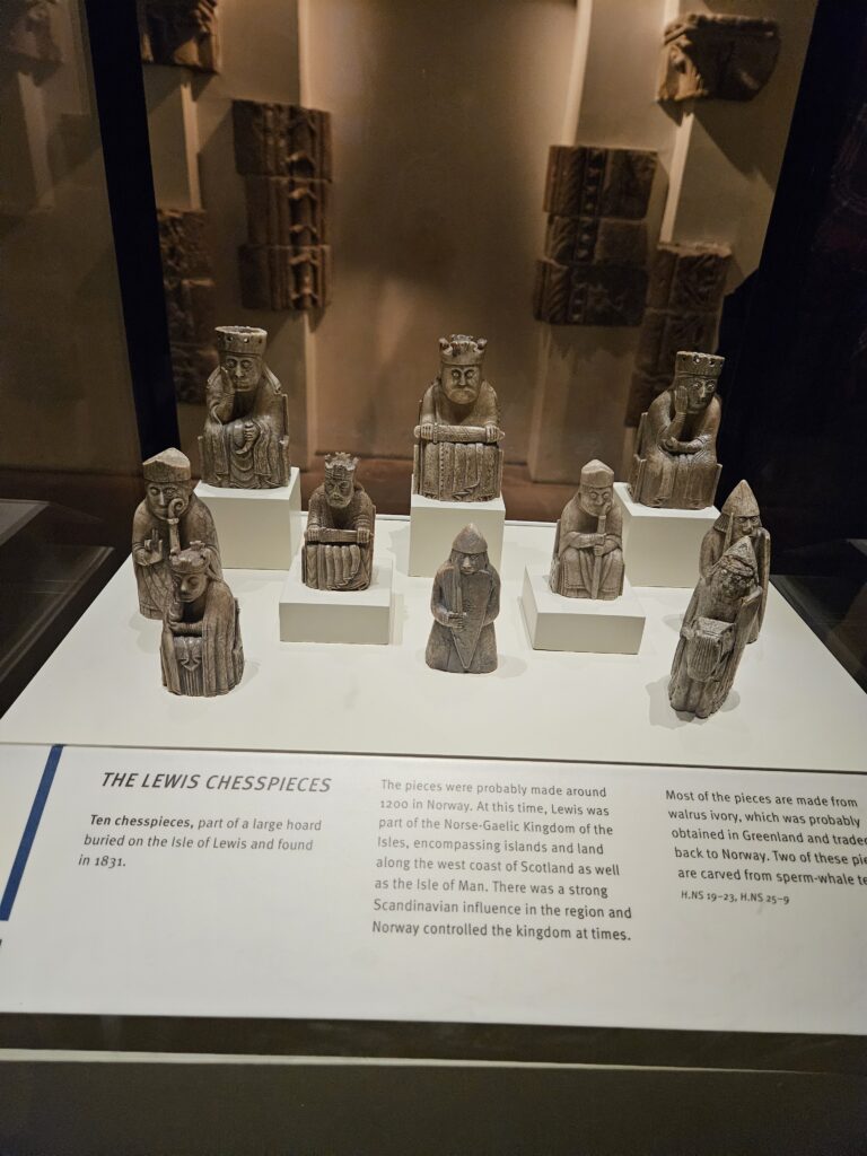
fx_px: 768
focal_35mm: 23
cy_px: 578
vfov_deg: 73.9
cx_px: 434
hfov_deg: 58.9
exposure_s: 1/100
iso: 1000
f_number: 1.8
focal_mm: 5.4
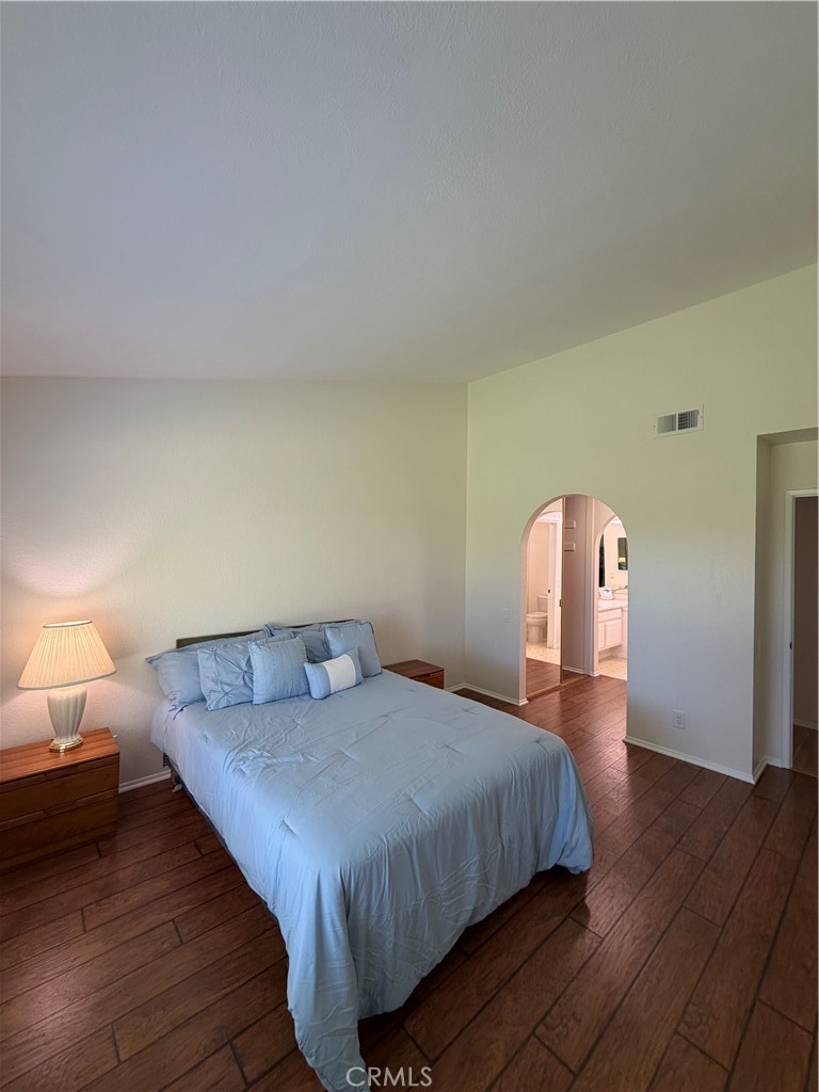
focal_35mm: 14
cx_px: 410
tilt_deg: +1.1
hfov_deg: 85.7
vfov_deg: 102.1
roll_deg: -1.2
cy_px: 546
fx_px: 442
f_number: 2.2
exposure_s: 1/120
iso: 200
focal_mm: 2.22
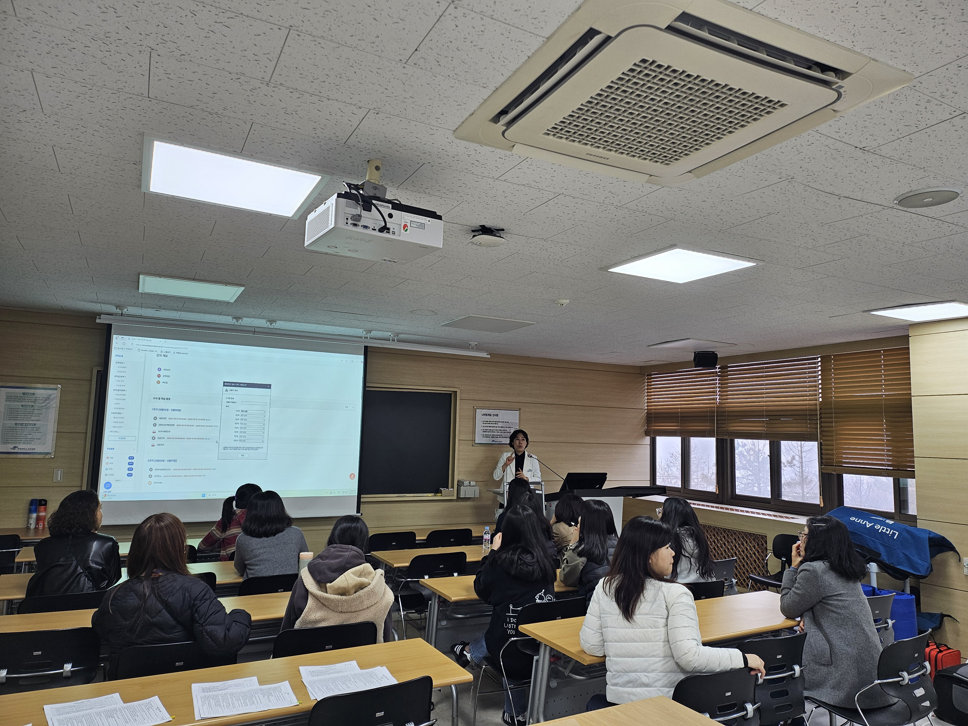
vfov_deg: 56.8
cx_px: 484
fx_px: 671
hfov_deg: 71.6
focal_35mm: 24
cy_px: 363
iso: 64
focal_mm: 5
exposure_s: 1/120
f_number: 1.8
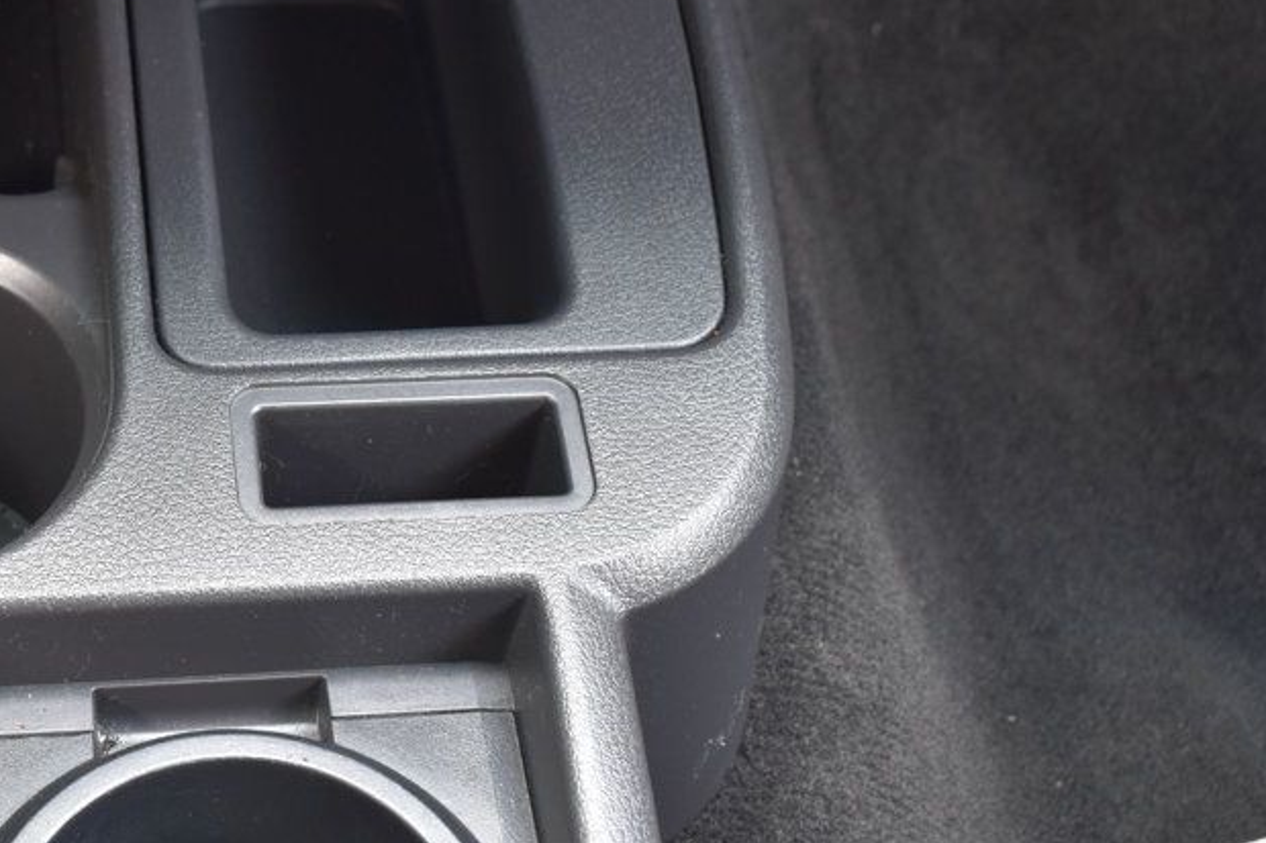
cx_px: 241
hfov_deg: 27.5
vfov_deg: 19.0
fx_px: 2525
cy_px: 402
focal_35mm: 72
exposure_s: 1/15
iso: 800
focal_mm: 29
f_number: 6.3
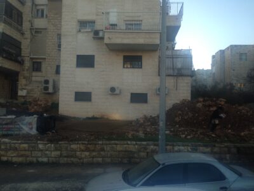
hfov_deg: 55.4
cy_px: 96
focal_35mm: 33
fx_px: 242
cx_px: 127
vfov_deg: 42.9
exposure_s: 1/120
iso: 80
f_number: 2.4
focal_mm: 4.12
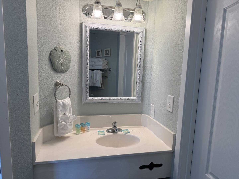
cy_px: 90
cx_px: 120
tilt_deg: -7.9
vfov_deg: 56.8
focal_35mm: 24
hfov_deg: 71.6
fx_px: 166
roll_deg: -1.9
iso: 100
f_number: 1.78
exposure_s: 1/240
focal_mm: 6.76
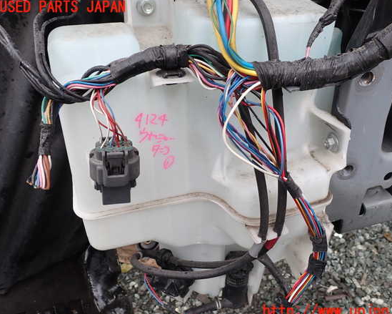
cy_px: 160
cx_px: 210
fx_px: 371
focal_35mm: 32
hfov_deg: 55.6
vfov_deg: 45.8
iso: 100
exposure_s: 1/125
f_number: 3.2
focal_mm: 5.4
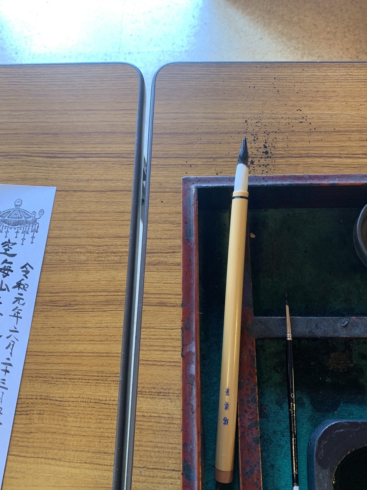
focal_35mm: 26
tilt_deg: -70.8
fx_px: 368
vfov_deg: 67.3
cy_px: 245
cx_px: 184
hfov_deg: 53.1
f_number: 1.8
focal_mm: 4.25
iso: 100
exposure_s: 1/61
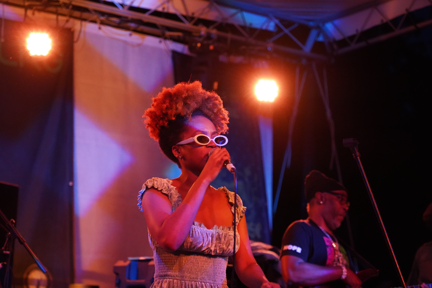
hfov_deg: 19.5
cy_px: 144
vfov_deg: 13.0
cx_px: 216
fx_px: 1260
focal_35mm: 105
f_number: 4
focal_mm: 105
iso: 10000
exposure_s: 1/160
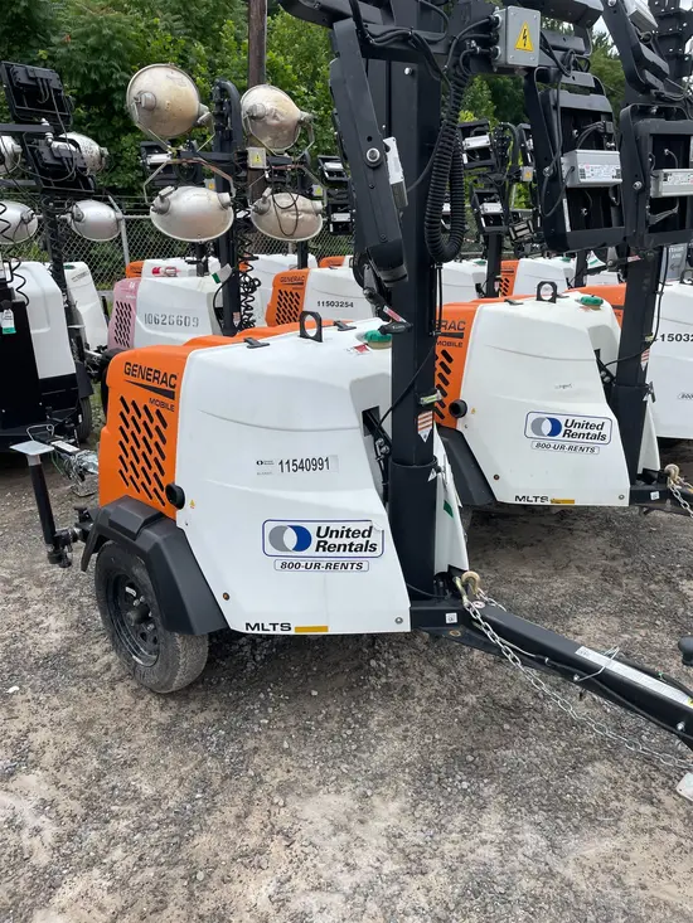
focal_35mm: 26
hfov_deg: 53.1
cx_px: 346
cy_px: 462
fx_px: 694
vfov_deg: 67.3
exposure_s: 1/1887
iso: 32
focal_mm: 4.2
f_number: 1.6
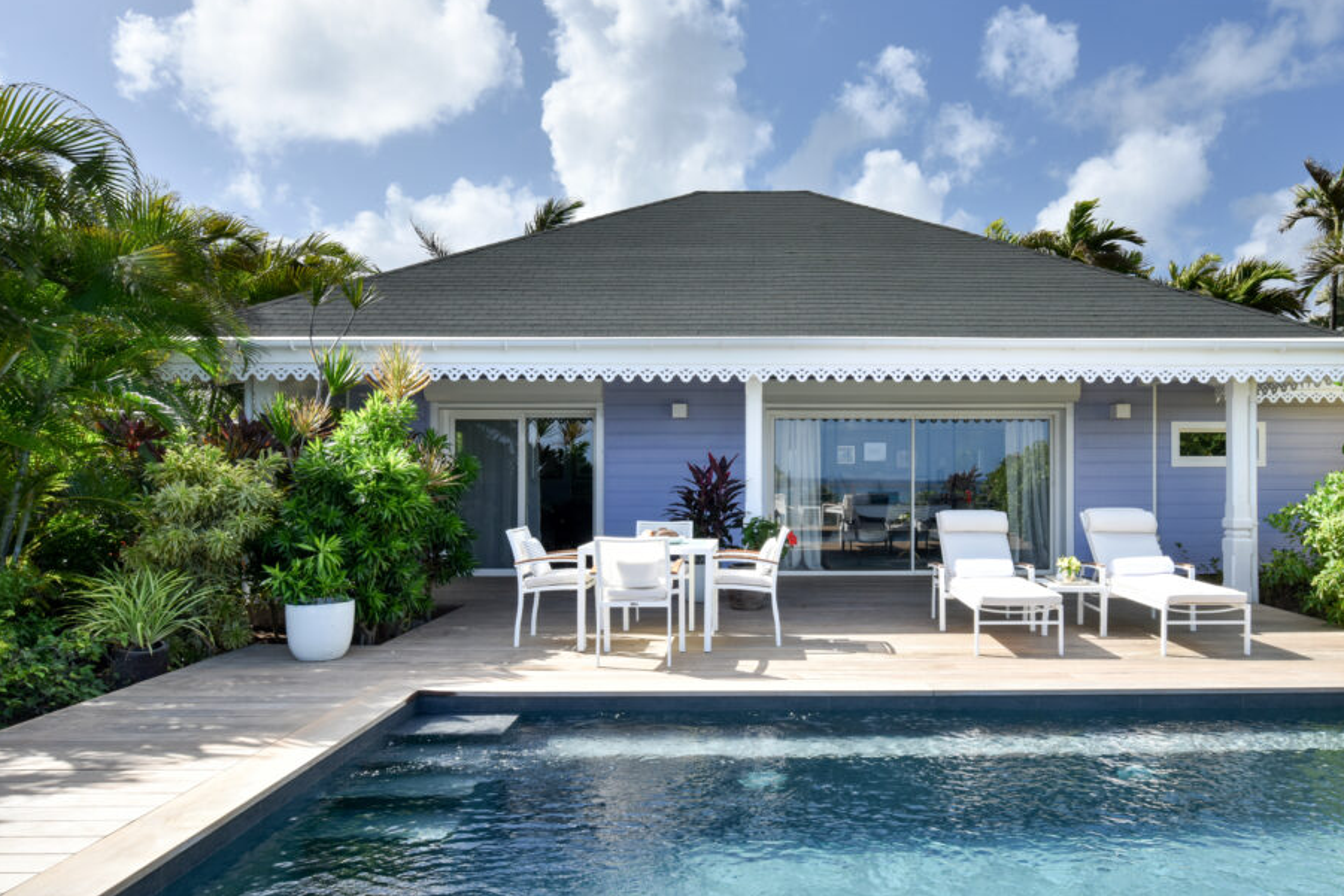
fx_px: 933
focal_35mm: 25
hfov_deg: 71.2
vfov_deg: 51.3
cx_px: 761
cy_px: 478
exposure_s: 1/250
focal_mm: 22
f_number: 16
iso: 200
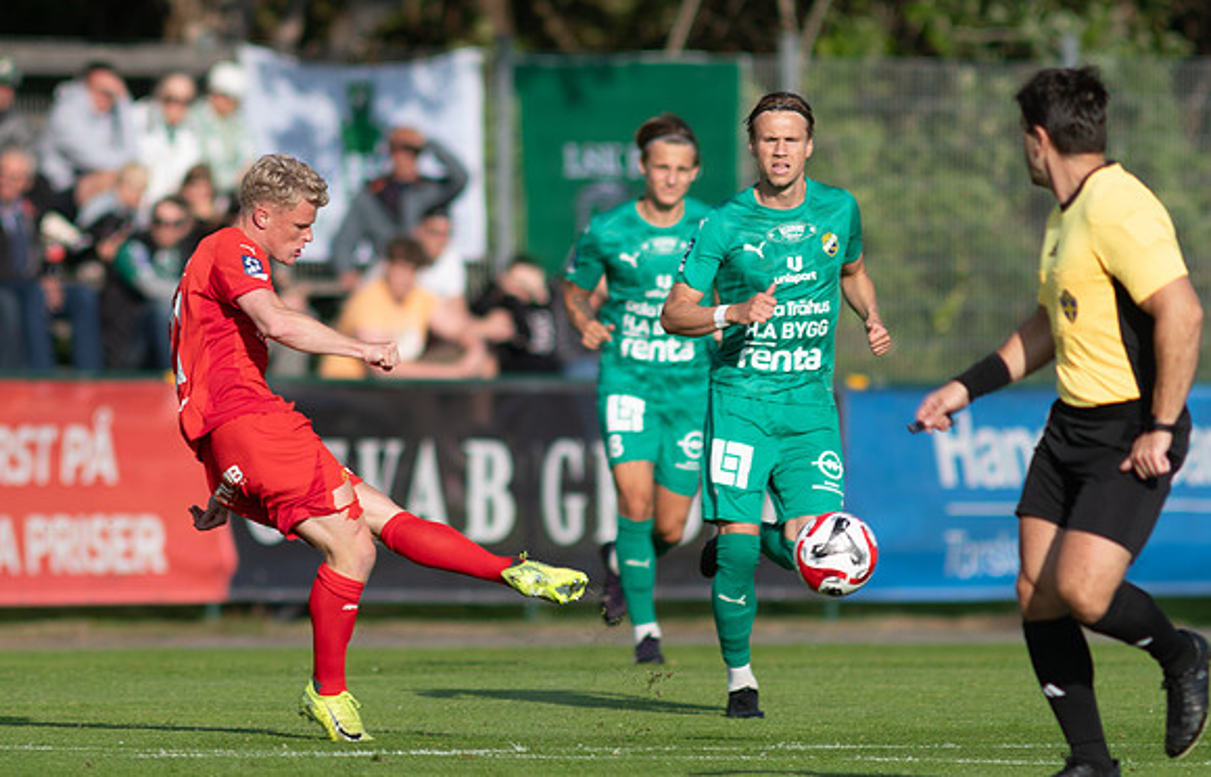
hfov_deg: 2.5
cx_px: 383
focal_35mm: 830
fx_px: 27601
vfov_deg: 1.6
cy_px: 407
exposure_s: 1/1600
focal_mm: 300
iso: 100
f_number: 3.2
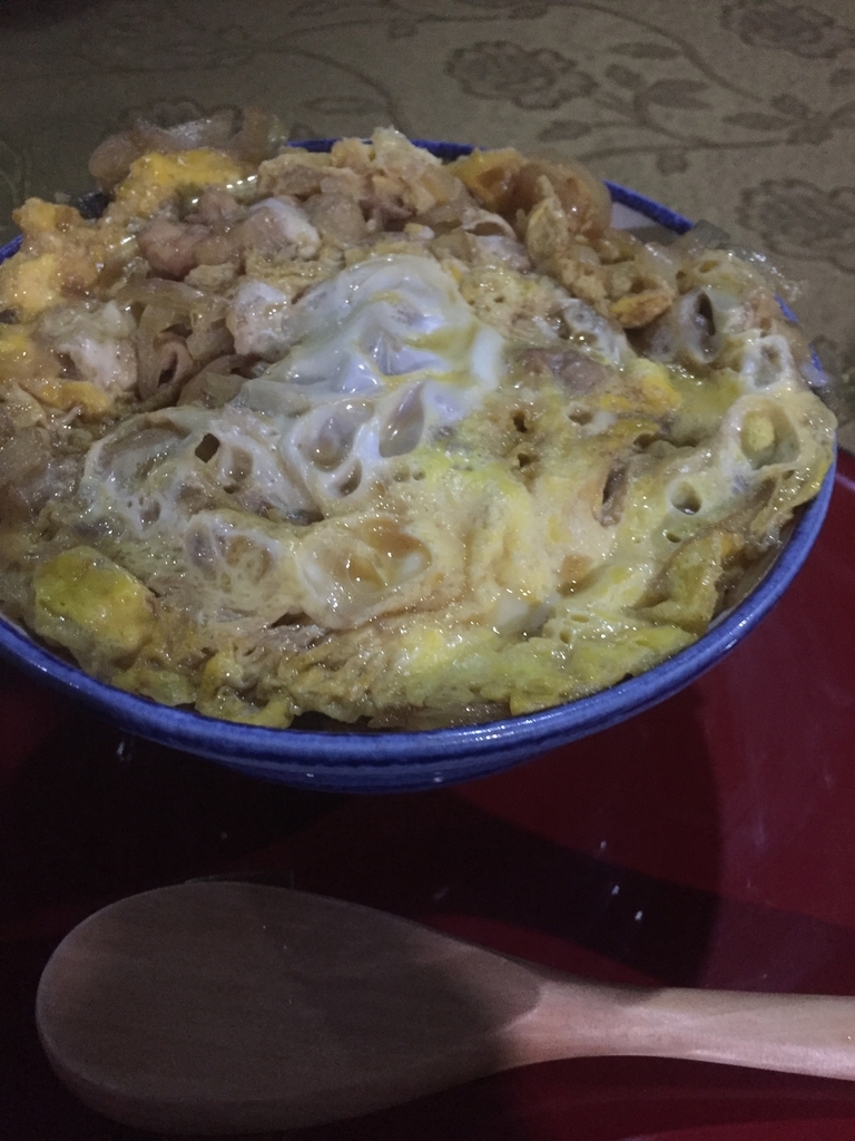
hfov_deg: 48.2
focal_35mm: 29
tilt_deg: -50.8
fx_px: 955
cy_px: 570
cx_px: 428
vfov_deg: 61.7
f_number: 2.2
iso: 500
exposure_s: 1/17
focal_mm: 4.15
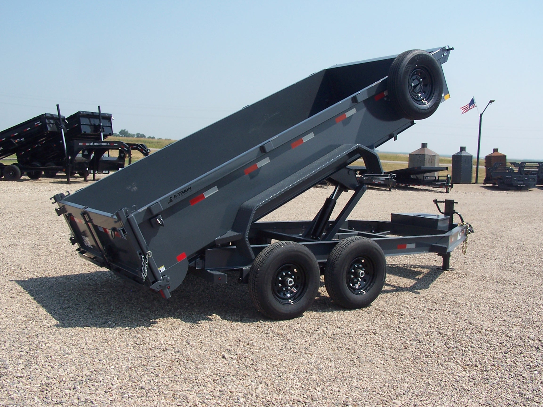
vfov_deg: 37.7
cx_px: 272
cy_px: 204
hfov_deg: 49.0
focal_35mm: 38
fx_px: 596
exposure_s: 1/350
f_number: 5.6
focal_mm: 6.3
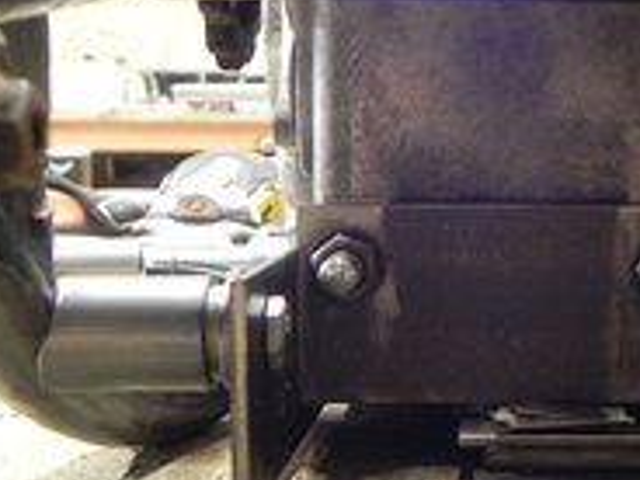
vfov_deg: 16.6
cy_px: 278
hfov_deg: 21.8
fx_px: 1645
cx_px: 504
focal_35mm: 89
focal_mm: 7.3
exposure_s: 1/5.6
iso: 400
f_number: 3.2
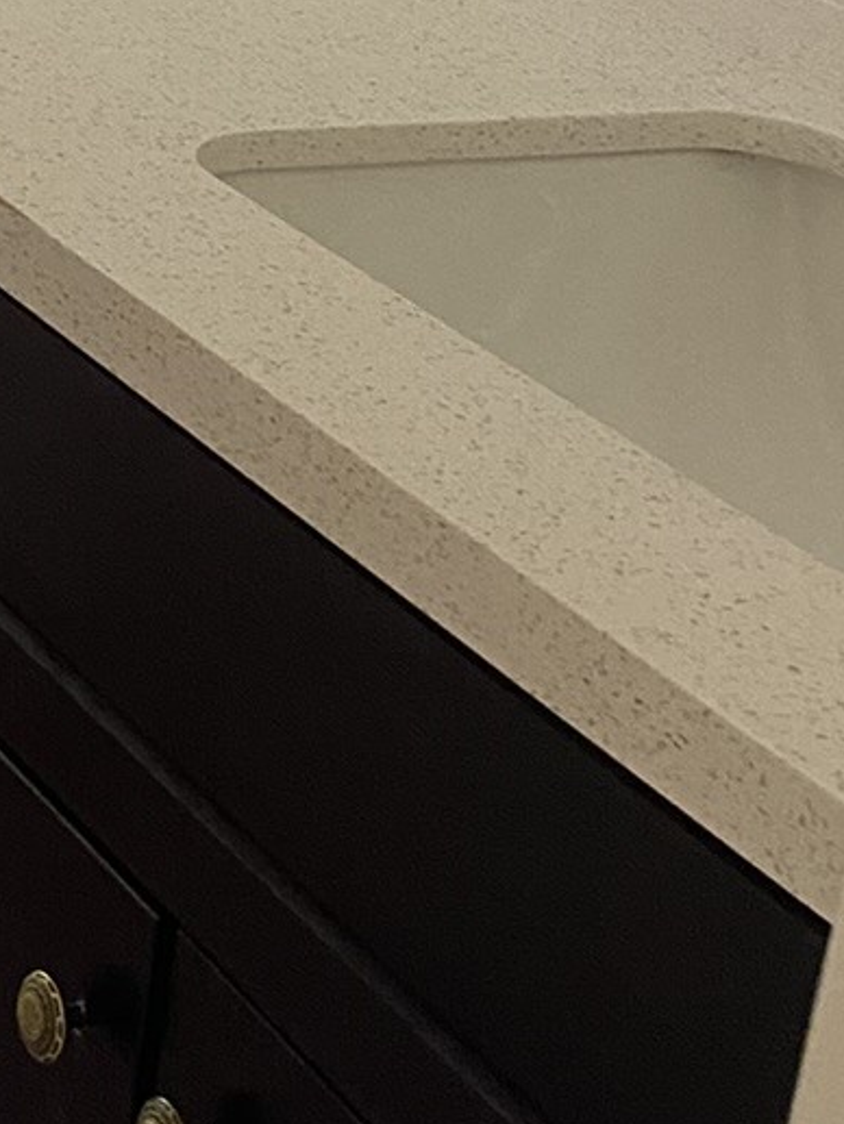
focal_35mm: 103
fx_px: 3347
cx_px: -740
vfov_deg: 18.5
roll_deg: -3.8
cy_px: -13
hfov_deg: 12.9
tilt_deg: -16.2
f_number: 1.8
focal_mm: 4.25
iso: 250
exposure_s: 1/60
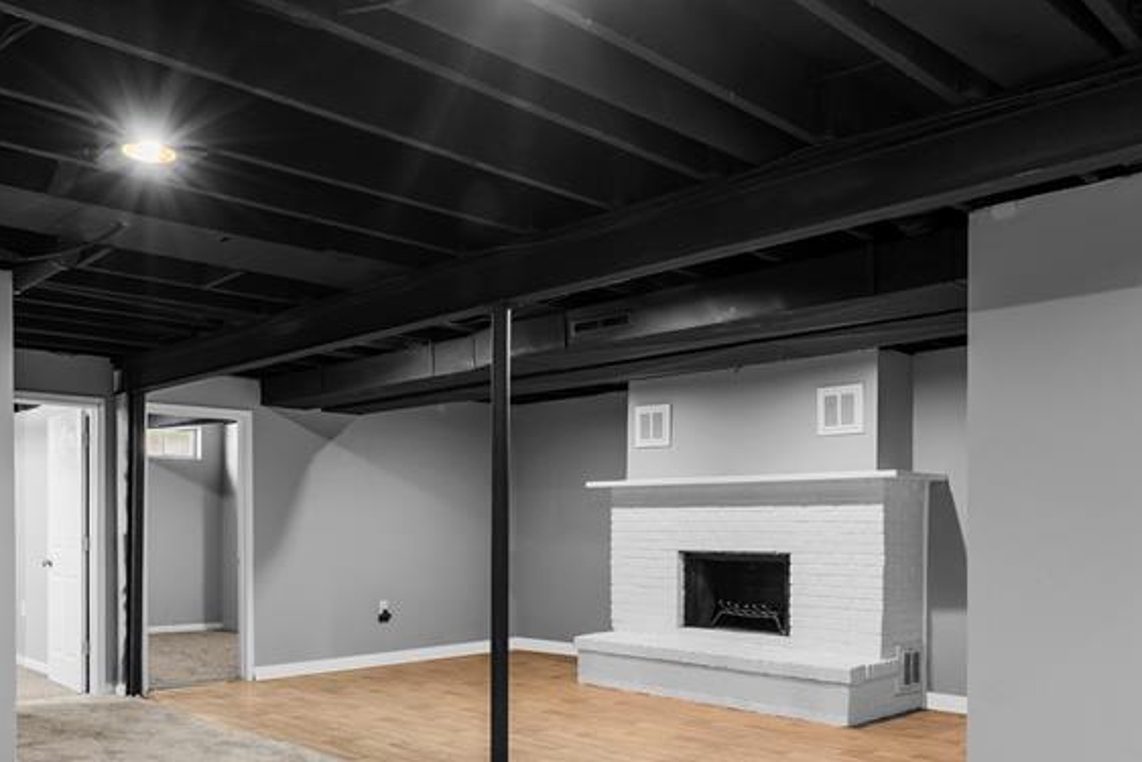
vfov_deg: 41.4
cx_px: 419
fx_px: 984
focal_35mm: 31
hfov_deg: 59.4
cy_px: 546
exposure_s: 8
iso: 400
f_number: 8
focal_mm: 17
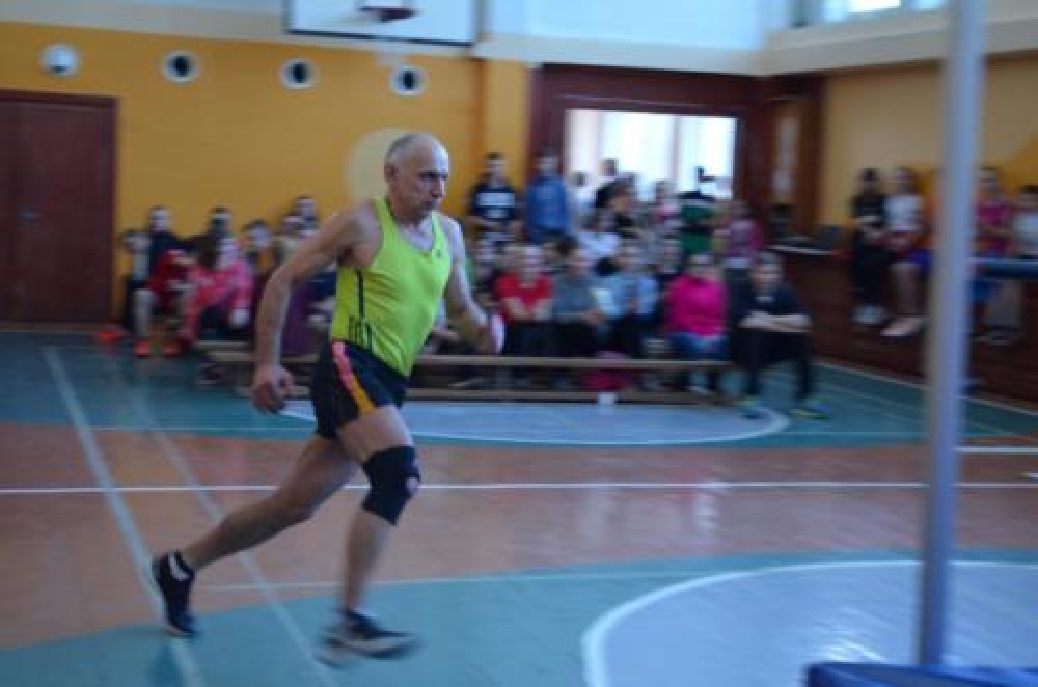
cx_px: 519
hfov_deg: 32.0
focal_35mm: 63
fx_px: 1812
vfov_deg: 21.5
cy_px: 344
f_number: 5.3
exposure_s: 1/80
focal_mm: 42
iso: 1600
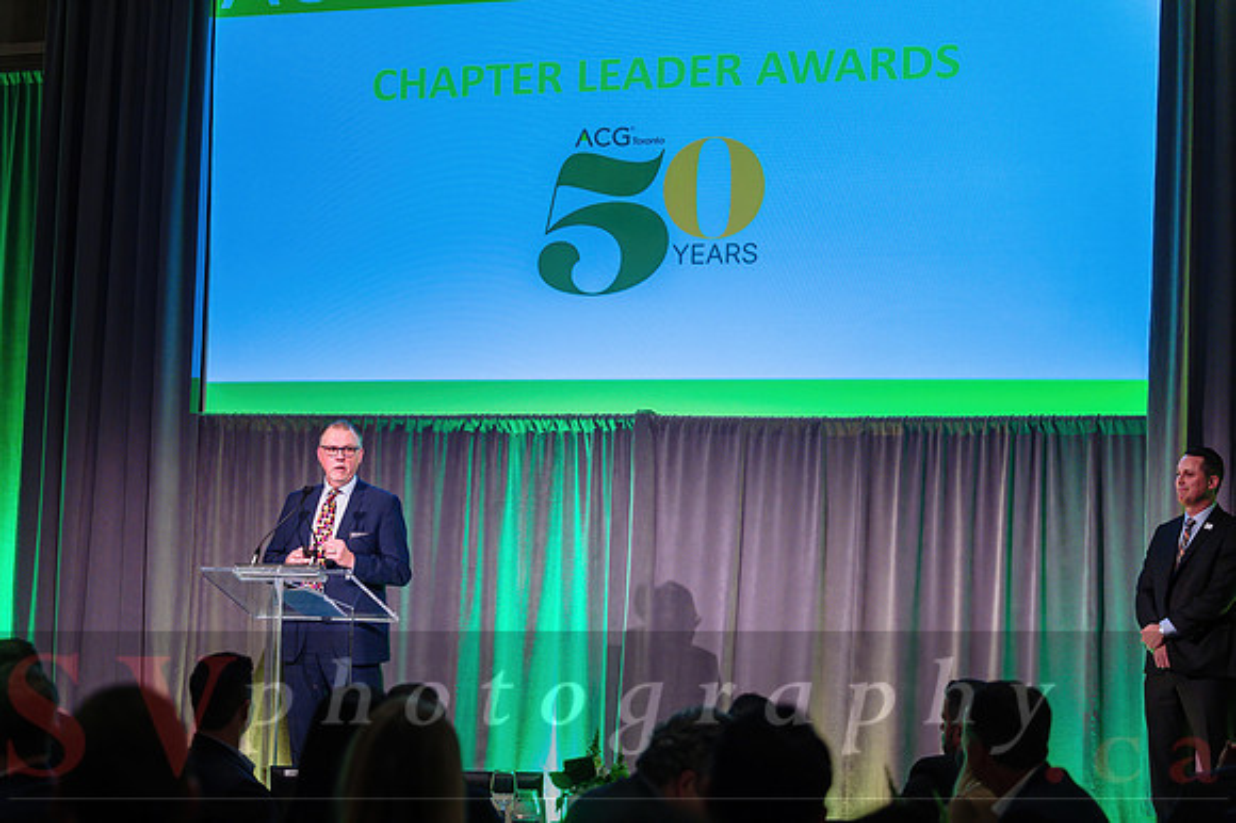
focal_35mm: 77
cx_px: 582
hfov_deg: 26.2
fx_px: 2658
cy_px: 427
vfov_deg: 17.6
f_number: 2.8
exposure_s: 1/160
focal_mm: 72
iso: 1600
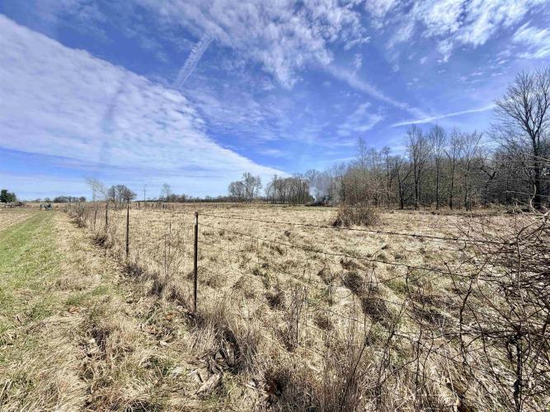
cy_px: 206
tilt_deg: -1.1
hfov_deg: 102.1
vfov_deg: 85.7
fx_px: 222
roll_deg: +1.5
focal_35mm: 14
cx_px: 275
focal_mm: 2.22
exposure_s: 1/1033
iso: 20
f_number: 2.2
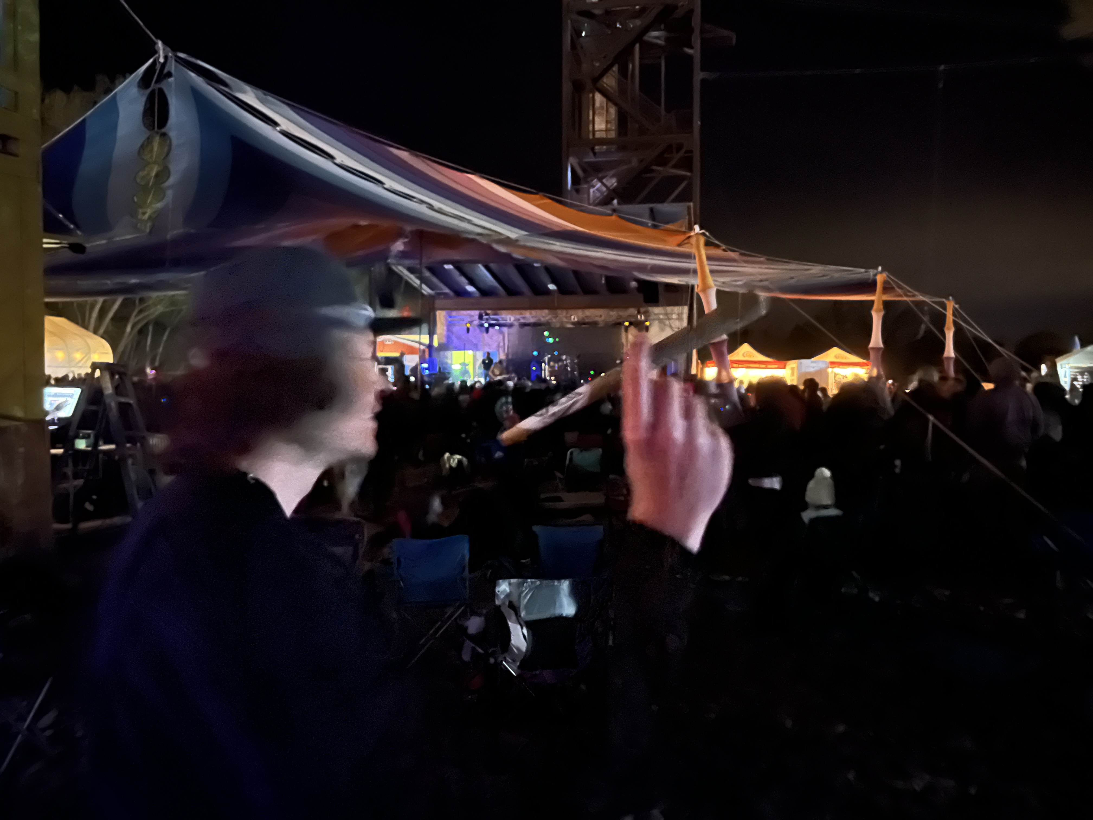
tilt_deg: -3.1
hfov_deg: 67.3
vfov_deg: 53.1
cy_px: 410
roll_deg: -0.7
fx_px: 821
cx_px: 546
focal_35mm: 26
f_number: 1.5
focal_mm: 5.7
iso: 6400
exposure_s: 1/5
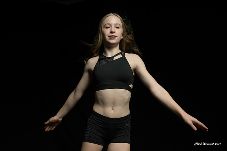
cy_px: 113
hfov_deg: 34.5
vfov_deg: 23.6
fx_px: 358
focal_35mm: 57
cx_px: 57
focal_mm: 38
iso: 200
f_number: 9
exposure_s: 1/250
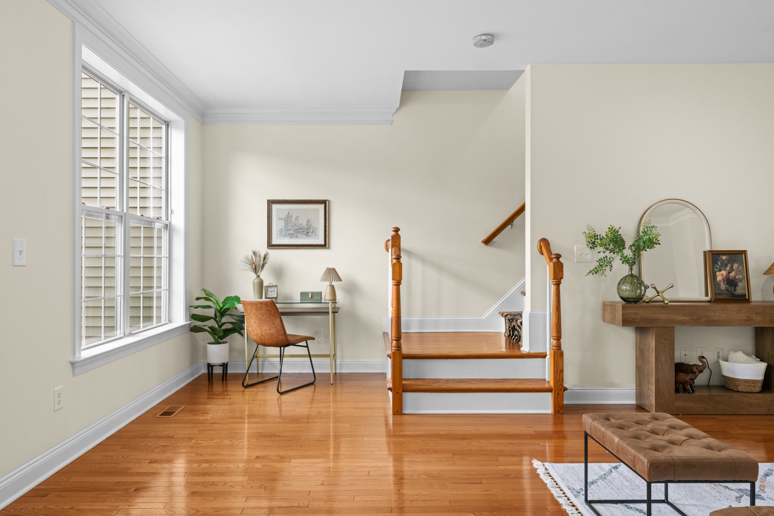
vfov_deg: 56.8
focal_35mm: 22
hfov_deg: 78.1
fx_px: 477
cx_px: 387
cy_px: 258
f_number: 11
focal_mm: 22.2
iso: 3200
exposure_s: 1/25
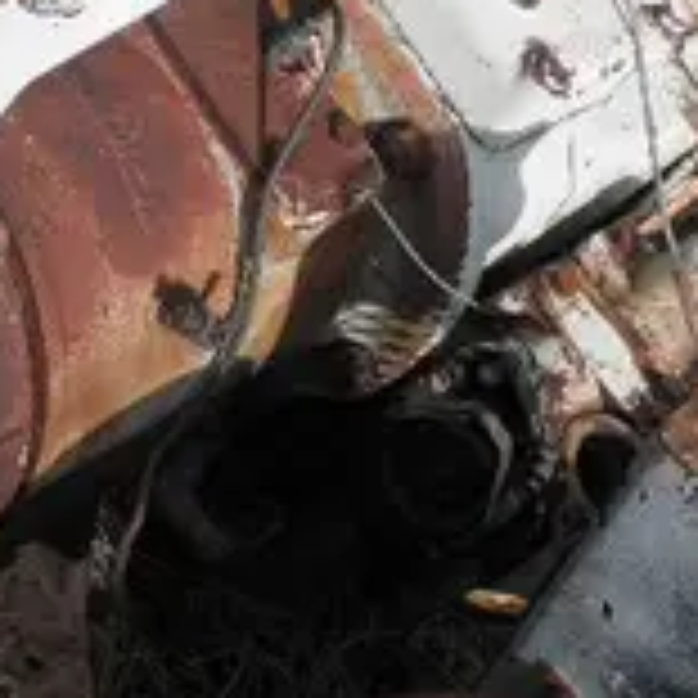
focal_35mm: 80
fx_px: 1825
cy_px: 63
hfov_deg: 21.6
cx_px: 239
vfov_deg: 21.2
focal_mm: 6.1
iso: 64
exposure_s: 1/160
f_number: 9.1
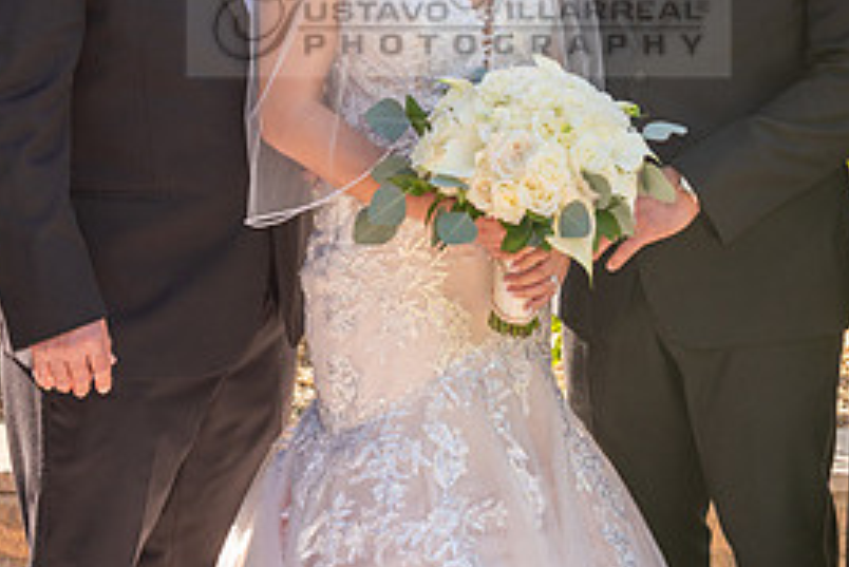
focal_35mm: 104
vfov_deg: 13.0
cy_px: 2
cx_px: 463
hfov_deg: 19.6
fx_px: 2454
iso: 200
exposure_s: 1/250
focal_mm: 48
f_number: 5.6
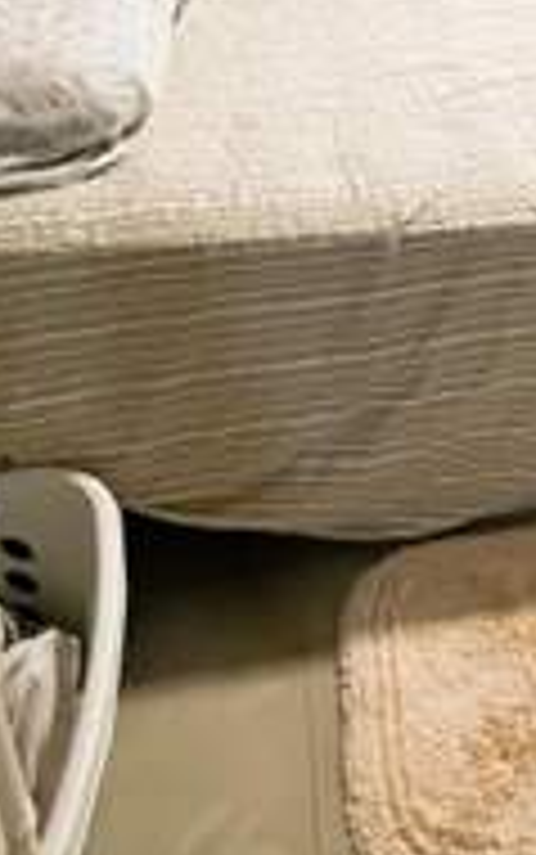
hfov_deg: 24.6
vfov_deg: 38.0
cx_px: 550
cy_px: 112
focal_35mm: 50
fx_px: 1167
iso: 320
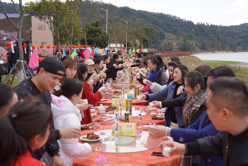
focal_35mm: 49
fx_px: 338
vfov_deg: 27.5
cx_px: 124
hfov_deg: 40.3
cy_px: 83
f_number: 4.5
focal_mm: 49
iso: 100
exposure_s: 1/400
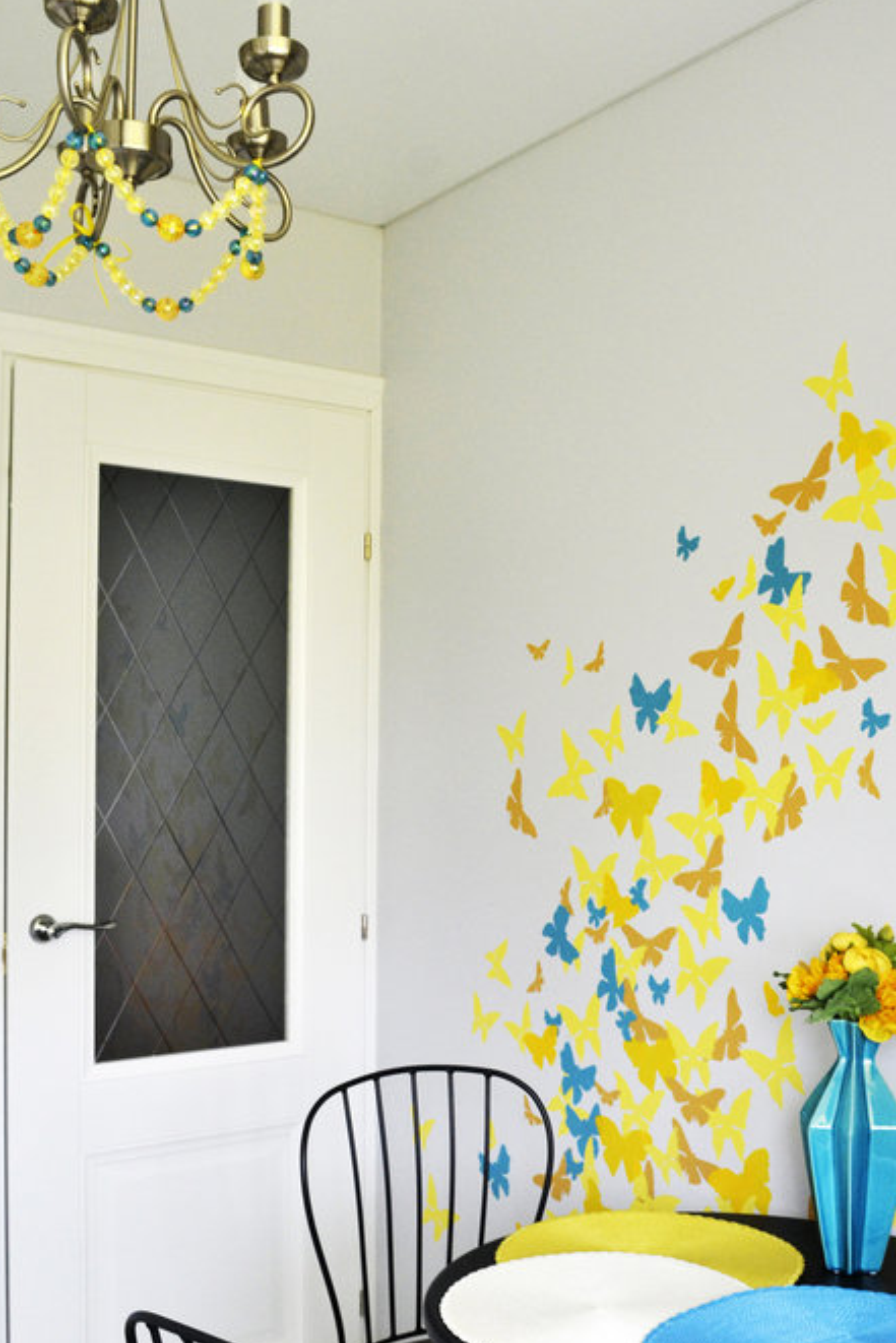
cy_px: 740
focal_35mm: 38
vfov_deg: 50.6
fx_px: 1418
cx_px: 490
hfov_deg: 35.0
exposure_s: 1/40
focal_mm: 18
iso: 800
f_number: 5.6
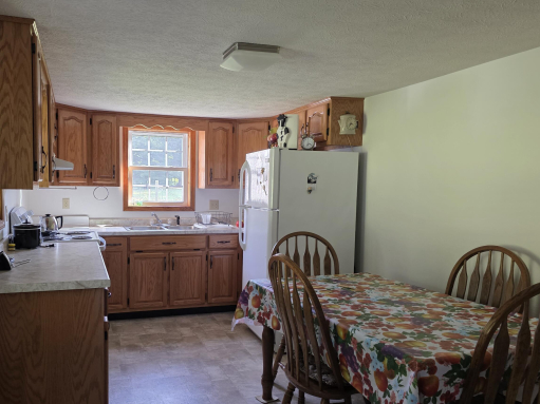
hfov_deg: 59.6
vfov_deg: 46.7
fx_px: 468
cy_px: 223
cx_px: 221
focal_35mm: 30
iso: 400
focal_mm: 6.3
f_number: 1.7
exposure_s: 1/120
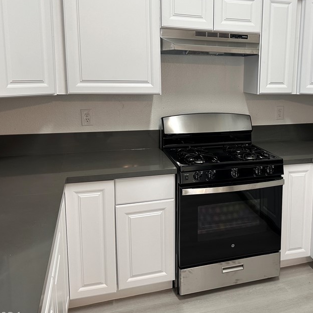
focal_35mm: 35
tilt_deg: -9.4
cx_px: 224
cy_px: 131
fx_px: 358
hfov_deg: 46.0
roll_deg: -0.9
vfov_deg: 47.0
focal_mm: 6.86
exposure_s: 1/120
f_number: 1.78
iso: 200
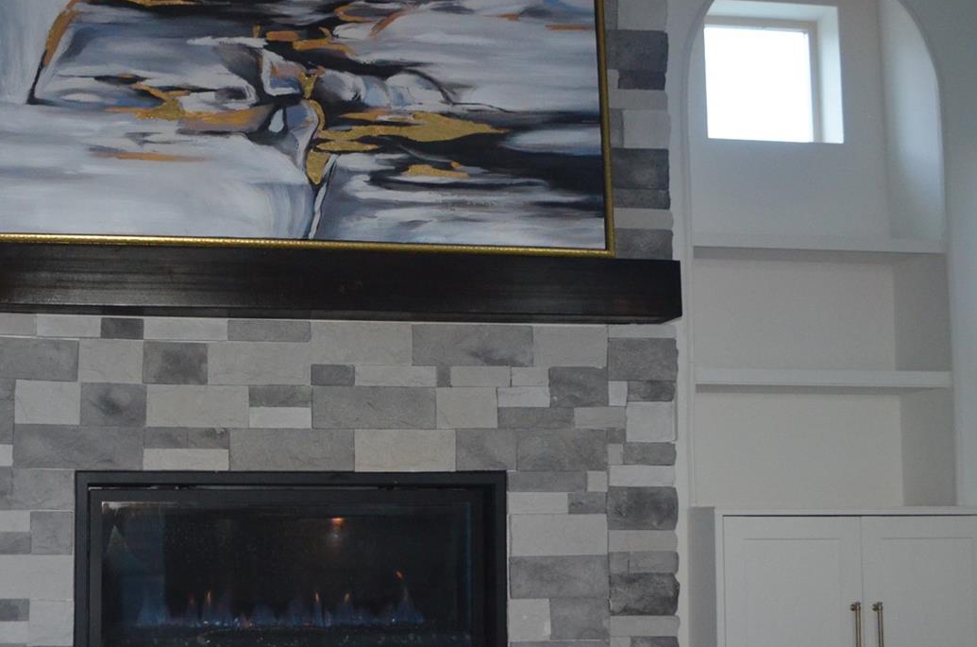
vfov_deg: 25.8
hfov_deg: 37.6
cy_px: 383
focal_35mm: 52
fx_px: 1408
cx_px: 279
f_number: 4
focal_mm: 22
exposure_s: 1/60
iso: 2200
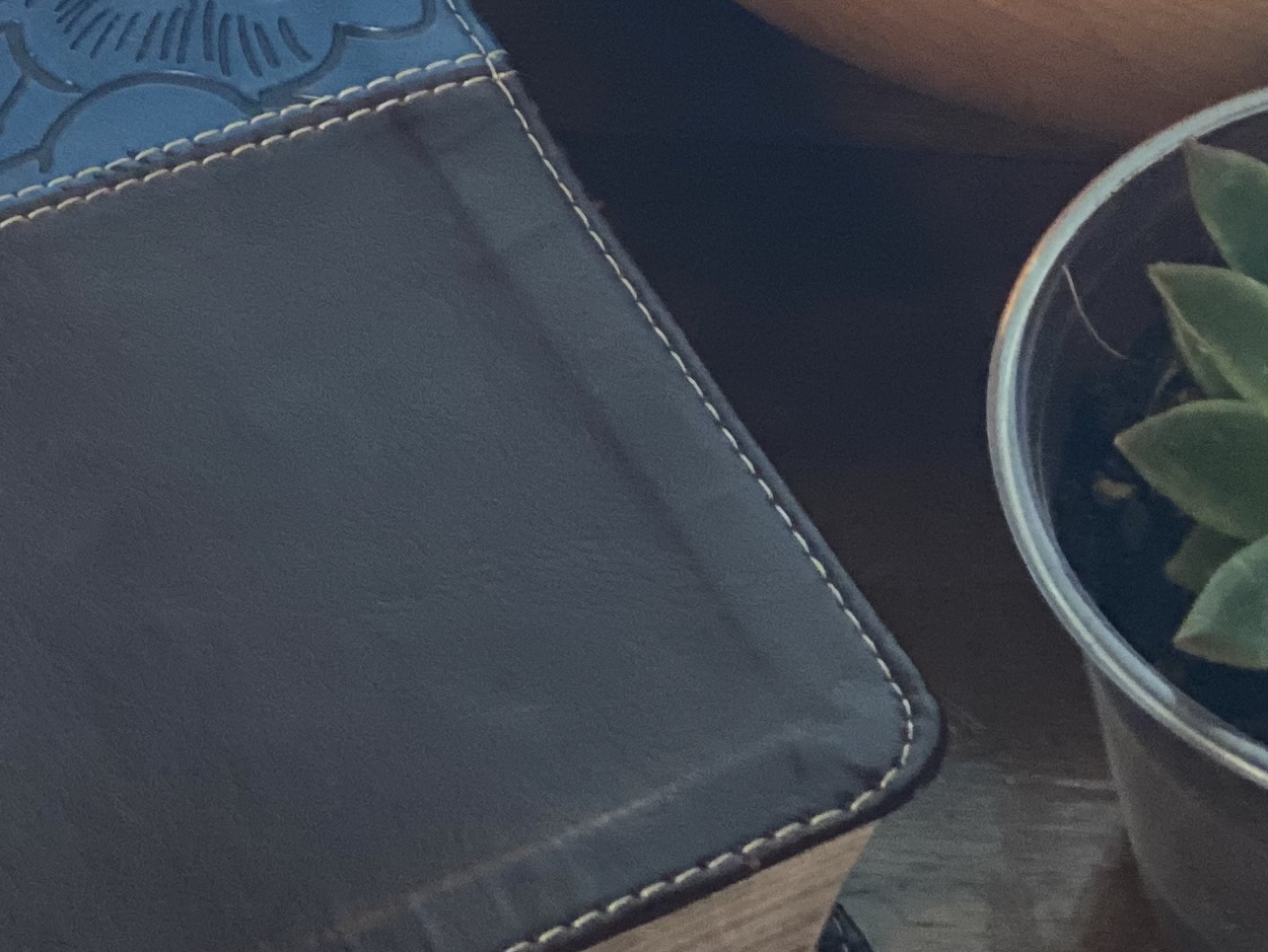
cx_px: 309
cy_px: -276
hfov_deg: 12.1
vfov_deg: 9.0
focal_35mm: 163
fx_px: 5972
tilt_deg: -46.0
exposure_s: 1/20
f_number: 2
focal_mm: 6
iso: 400
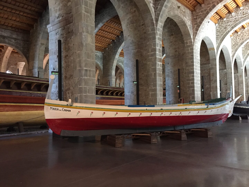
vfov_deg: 48.2
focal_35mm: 29
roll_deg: -0.3
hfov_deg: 61.7
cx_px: 124
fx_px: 209
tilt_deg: +1.9
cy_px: 94
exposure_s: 1/17
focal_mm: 4.15
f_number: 2.2
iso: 320
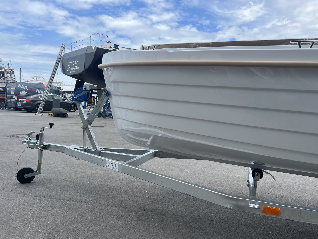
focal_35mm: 26
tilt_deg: -4.0
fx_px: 239
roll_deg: -2.9
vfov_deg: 53.1
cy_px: 120
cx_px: 159
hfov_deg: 67.3
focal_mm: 5.7
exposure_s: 1/2762
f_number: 1.5
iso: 50
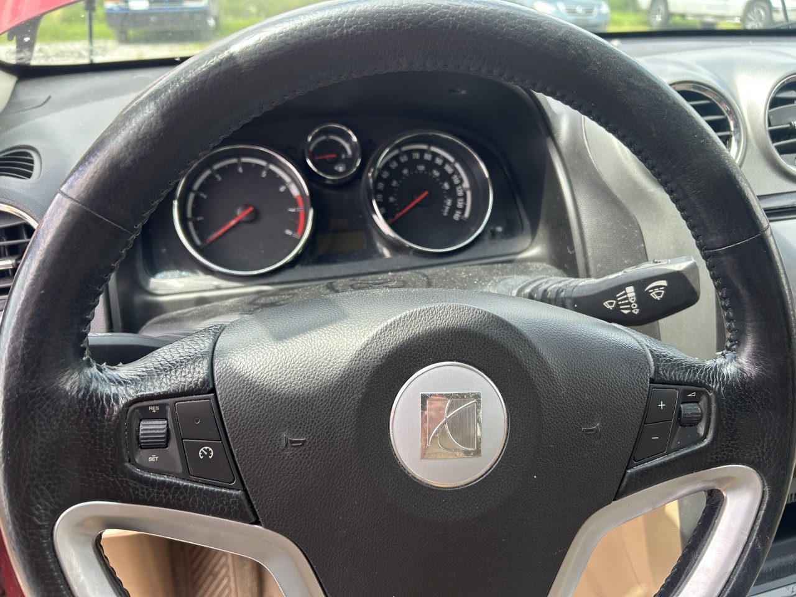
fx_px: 598
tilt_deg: -27.2
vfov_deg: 53.1
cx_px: 398
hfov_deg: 67.3
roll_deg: +0.3
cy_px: 298
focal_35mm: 26
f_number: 1.5
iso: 40
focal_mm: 5.7
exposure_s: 1/217
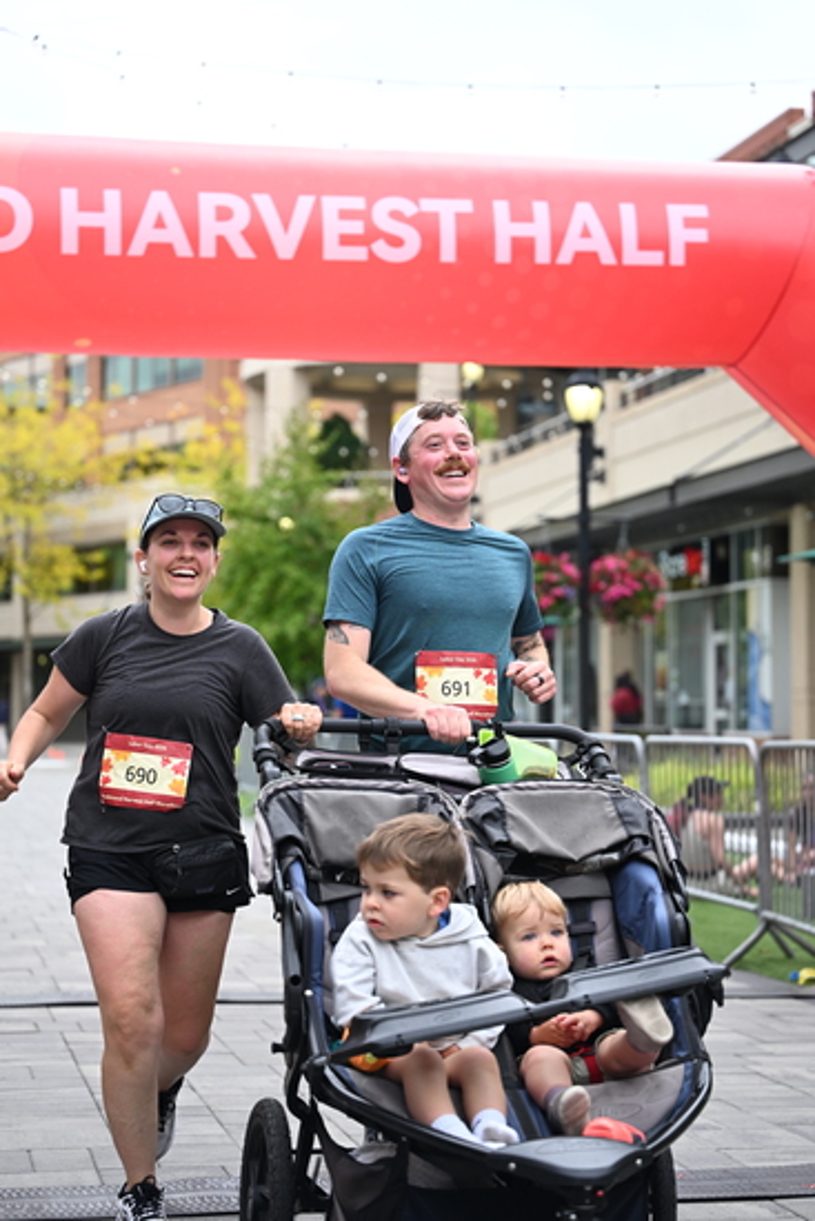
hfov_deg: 19.5
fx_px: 2375
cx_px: 408
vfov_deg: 28.8
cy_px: 610
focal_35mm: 70
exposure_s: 1/2000
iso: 640
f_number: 2.8
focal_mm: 70
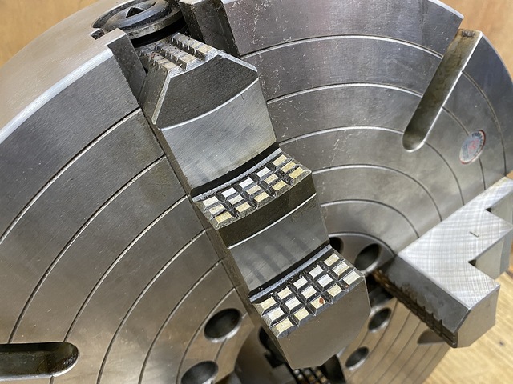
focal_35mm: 26
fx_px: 385
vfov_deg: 53.1
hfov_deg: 67.3
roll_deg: -3.2
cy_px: 192
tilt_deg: -30.7
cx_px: 256
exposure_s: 1/33
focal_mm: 4.25
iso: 320
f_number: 1.8
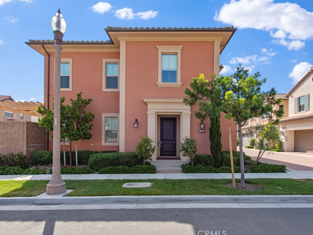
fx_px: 172
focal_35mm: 19
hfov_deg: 84.6
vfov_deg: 68.7
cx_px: 160
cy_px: 118
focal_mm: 17
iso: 200
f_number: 9
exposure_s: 1/320
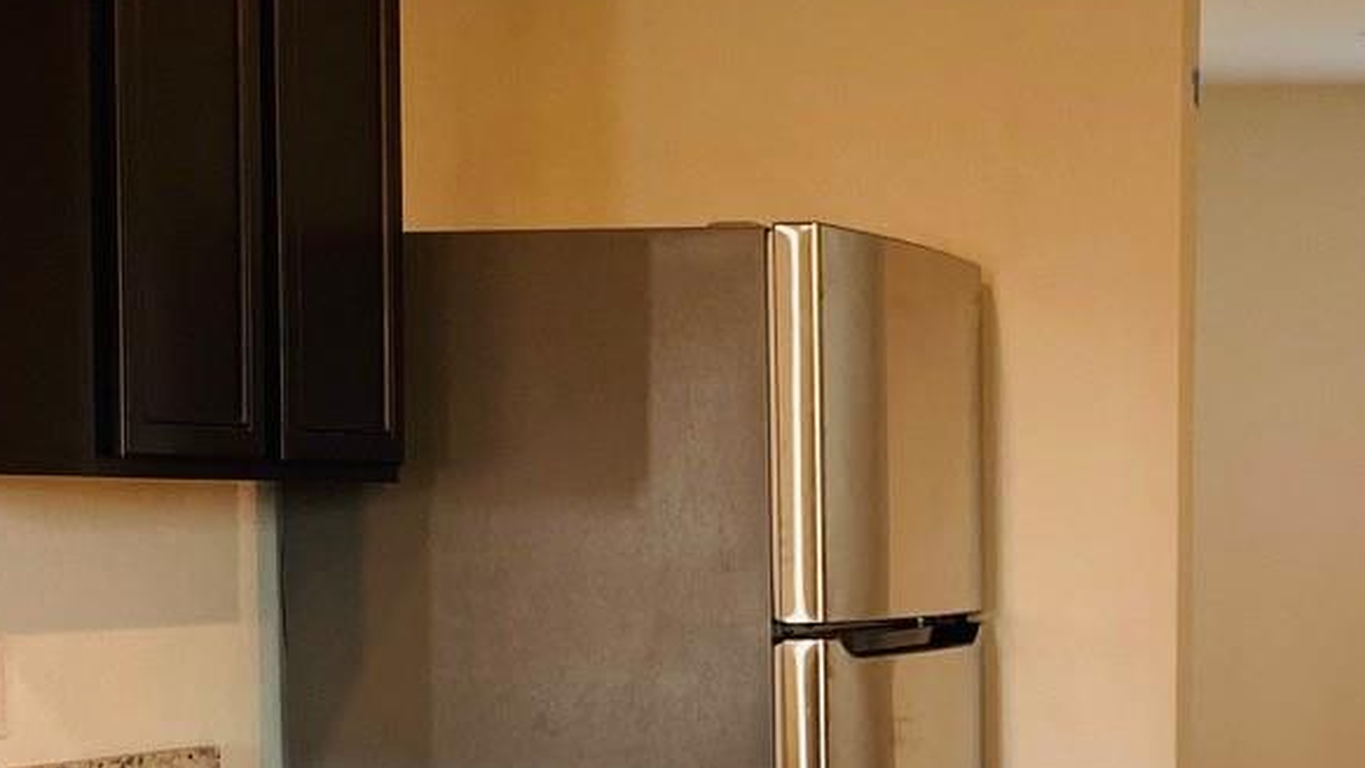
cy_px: 880
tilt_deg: -5.5
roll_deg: -0.5
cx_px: 1131
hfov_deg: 21.5
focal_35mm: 98
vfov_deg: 12.1
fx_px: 3547
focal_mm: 4.25
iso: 125
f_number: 1.8
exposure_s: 1/120
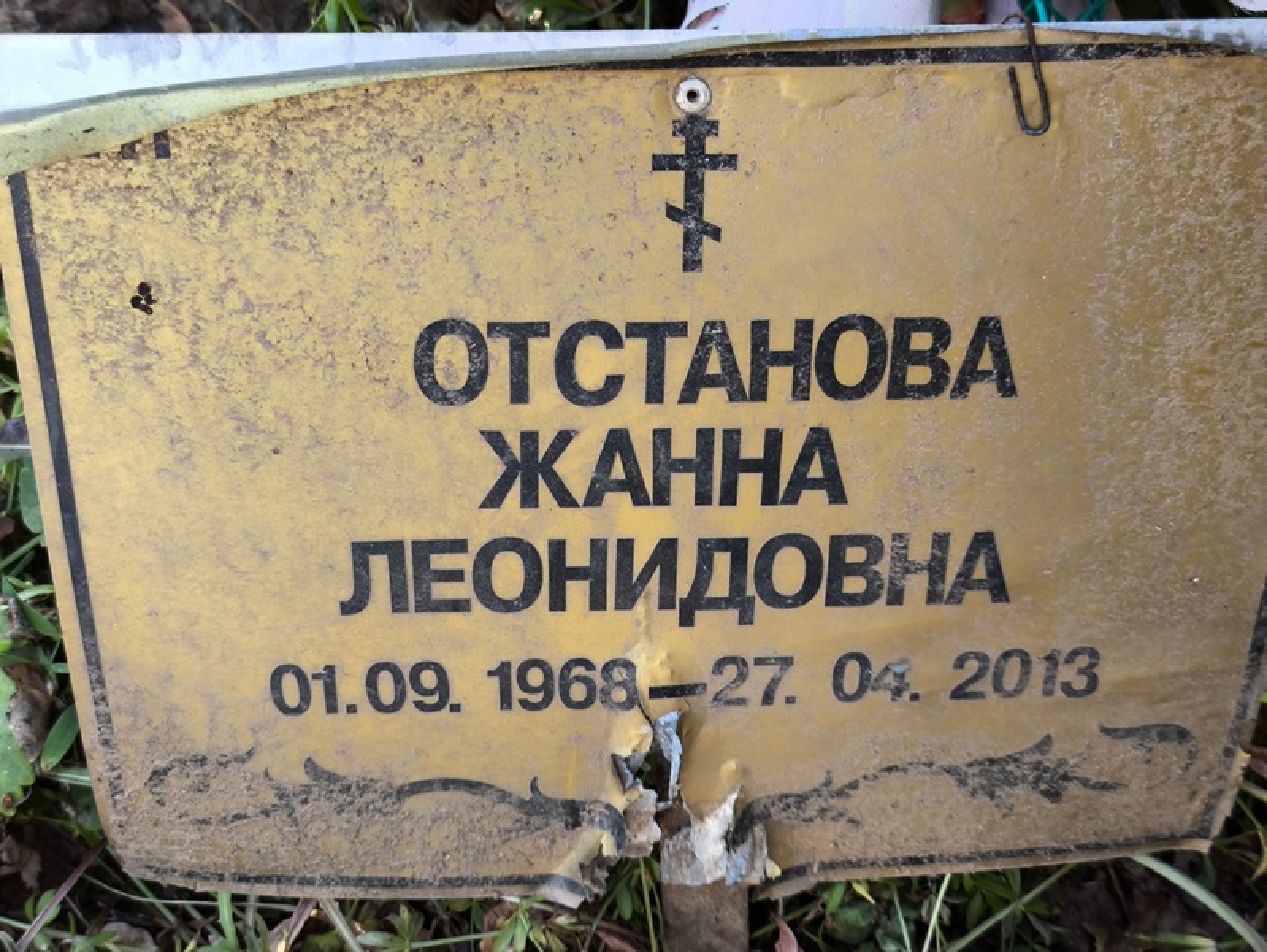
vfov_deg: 29.1
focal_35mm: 50
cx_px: 634
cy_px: 476
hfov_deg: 38.2
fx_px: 1831
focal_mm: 4.71
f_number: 1.7
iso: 50
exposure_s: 1/141
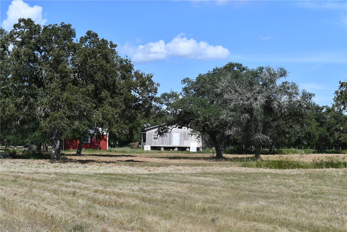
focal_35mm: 62
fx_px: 598
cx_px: 174
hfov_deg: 32.4
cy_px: 116
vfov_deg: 22.0
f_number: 9
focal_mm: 31
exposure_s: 1/320
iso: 100
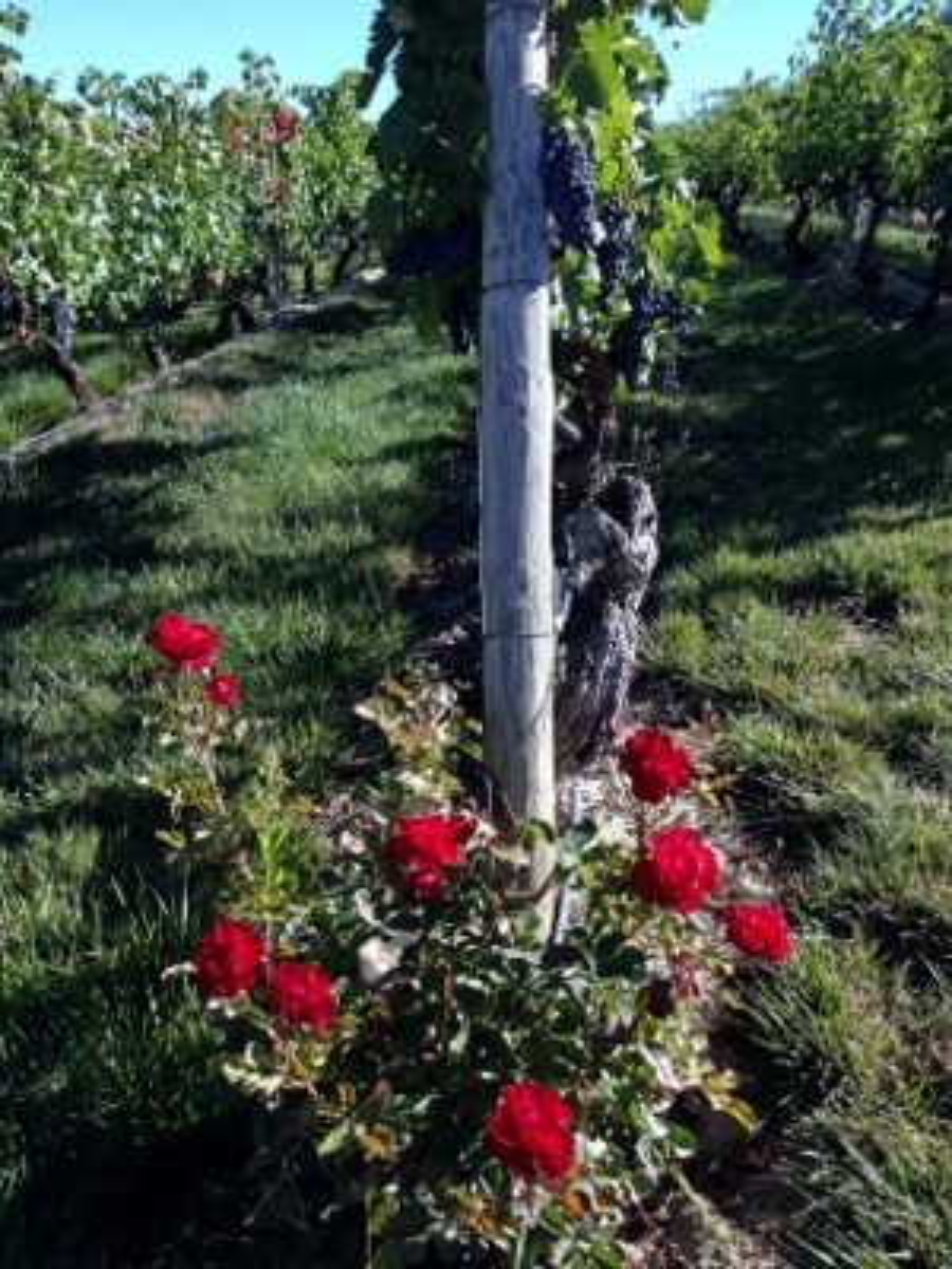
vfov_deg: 55.4
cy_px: 634
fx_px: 1210
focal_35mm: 33
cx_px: 476
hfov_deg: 42.9
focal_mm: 4.12
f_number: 2.4
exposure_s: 1/583
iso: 50
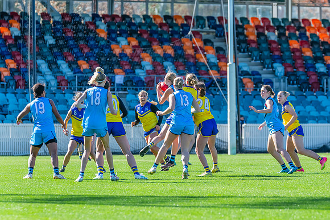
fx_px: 3038
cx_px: 186
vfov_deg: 4.2
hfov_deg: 6.2
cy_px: 110
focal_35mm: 331
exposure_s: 1/1250
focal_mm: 290
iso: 800
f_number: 6.3
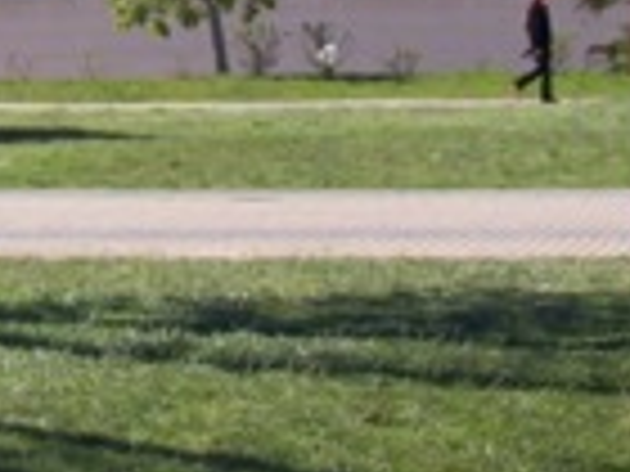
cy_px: -261
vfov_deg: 6.5
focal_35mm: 227
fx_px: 4131
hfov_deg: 8.6
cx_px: -184
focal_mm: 10.8
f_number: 6.7
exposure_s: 1/250
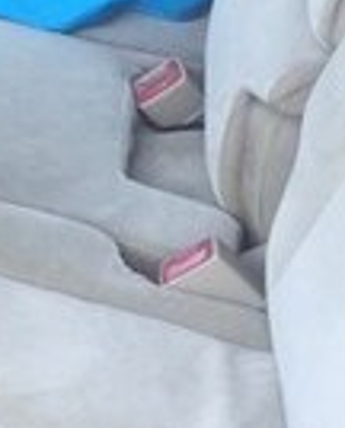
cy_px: 267
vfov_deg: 13.8
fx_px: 1766
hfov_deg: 10.0
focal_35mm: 139
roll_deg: +4.7
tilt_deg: -37.0
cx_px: -418
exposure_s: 1/50
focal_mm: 4.15
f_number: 2.2
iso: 32
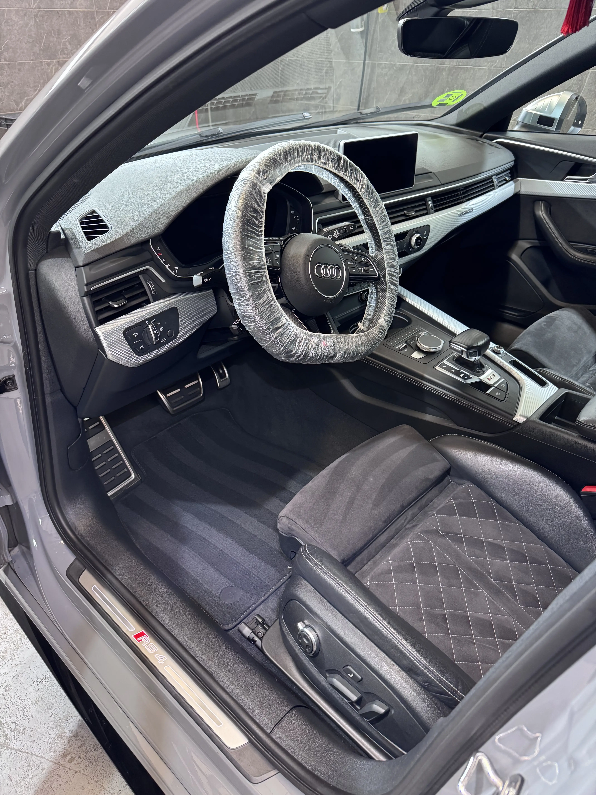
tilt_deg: -32.8
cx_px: 298
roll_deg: -1.1
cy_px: 398
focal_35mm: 24
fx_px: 551
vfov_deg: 71.6
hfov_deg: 56.8
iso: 320
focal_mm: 6.76
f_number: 1.78
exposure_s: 1/50
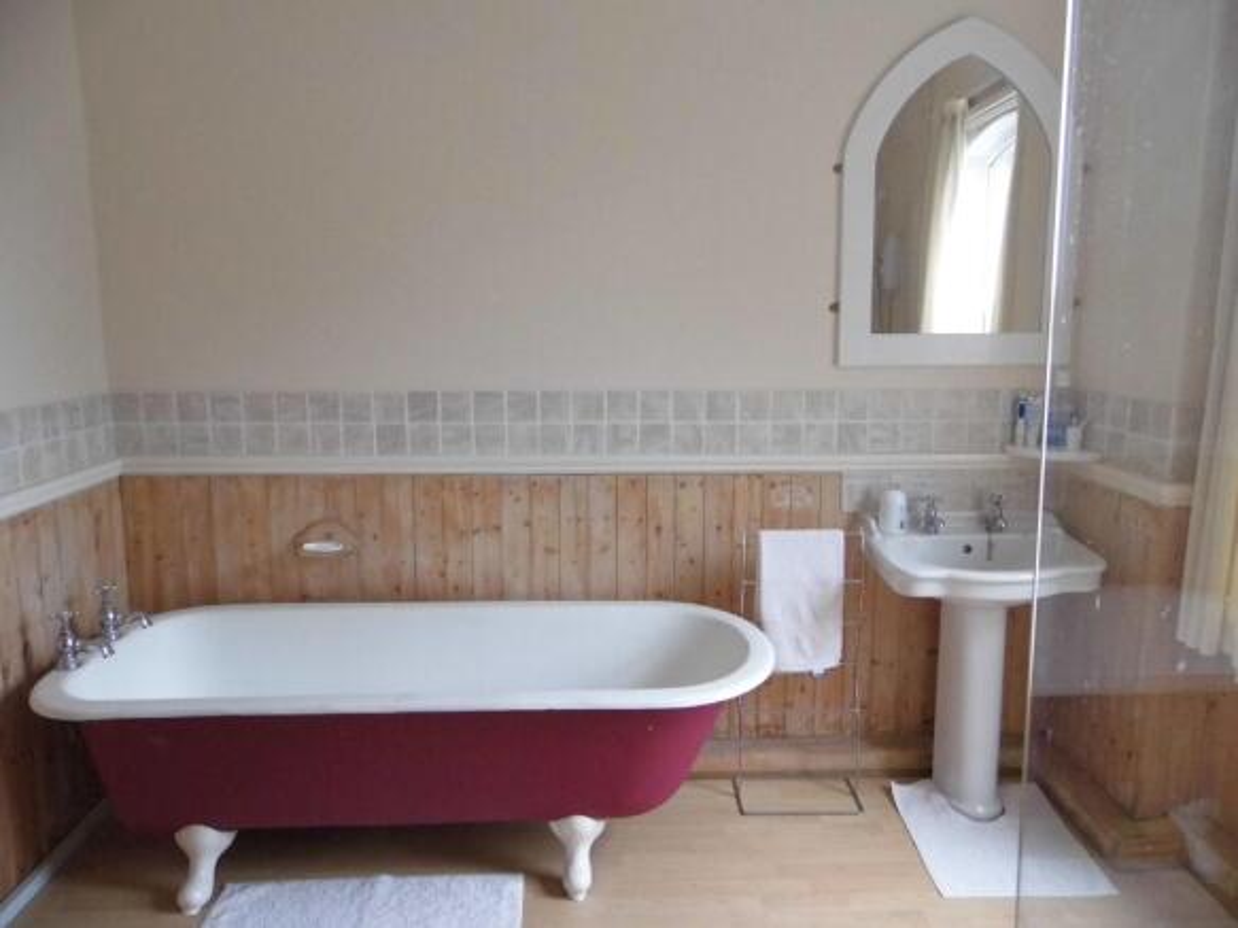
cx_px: 619
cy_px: 464
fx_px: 894
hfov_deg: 69.4
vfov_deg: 54.9
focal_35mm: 25
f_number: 3
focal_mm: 4.5
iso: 200
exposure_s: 1/60
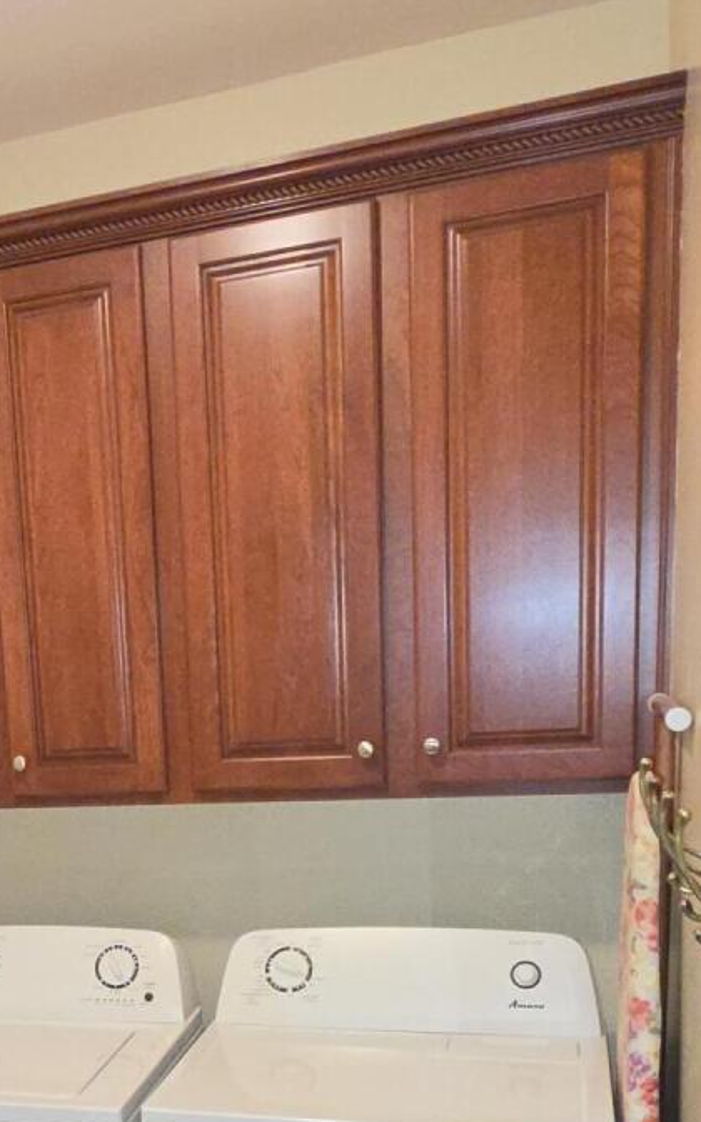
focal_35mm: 41
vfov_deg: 45.5
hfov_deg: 29.1
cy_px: 918
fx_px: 1253
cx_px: -15
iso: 200
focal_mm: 2.2
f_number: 1.9
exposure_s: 1/60
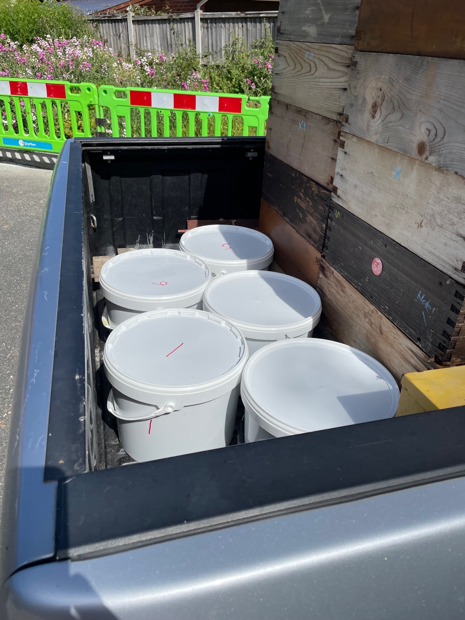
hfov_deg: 53.1
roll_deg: +0.3
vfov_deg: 67.3
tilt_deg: -29.4
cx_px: 232
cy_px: 310
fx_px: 466
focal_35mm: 26
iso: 32
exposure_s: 1/7813
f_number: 1.6
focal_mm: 4.2
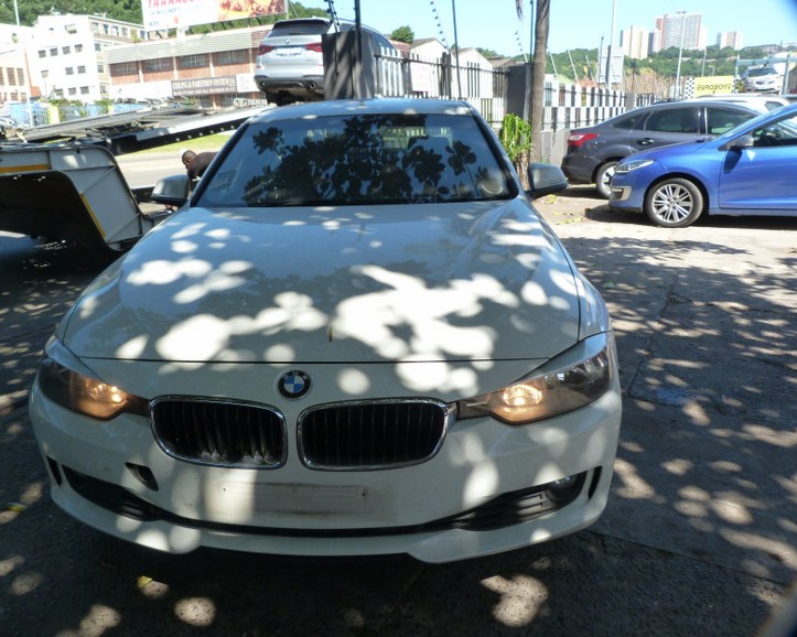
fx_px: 637
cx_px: 362
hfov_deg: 64.0
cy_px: 309
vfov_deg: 53.2
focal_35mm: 27
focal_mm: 4.5
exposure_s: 1/200
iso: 125
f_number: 4
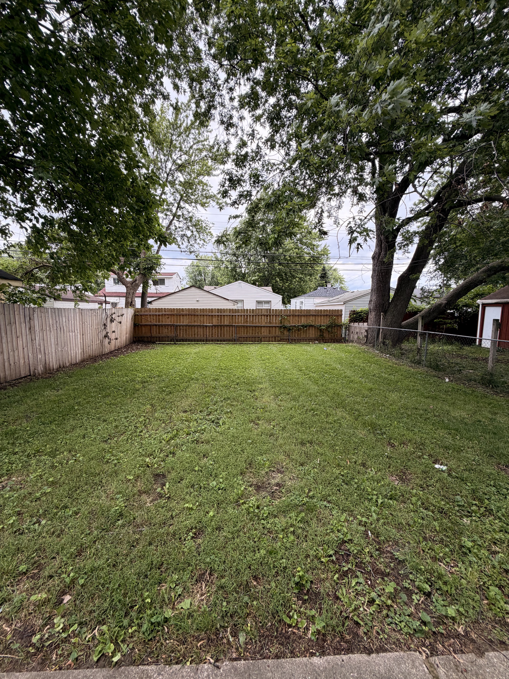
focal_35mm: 14
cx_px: 254
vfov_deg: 102.1
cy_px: 340
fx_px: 274
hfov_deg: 85.7
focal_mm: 2.22
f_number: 2.2
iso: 50
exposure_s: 1/168
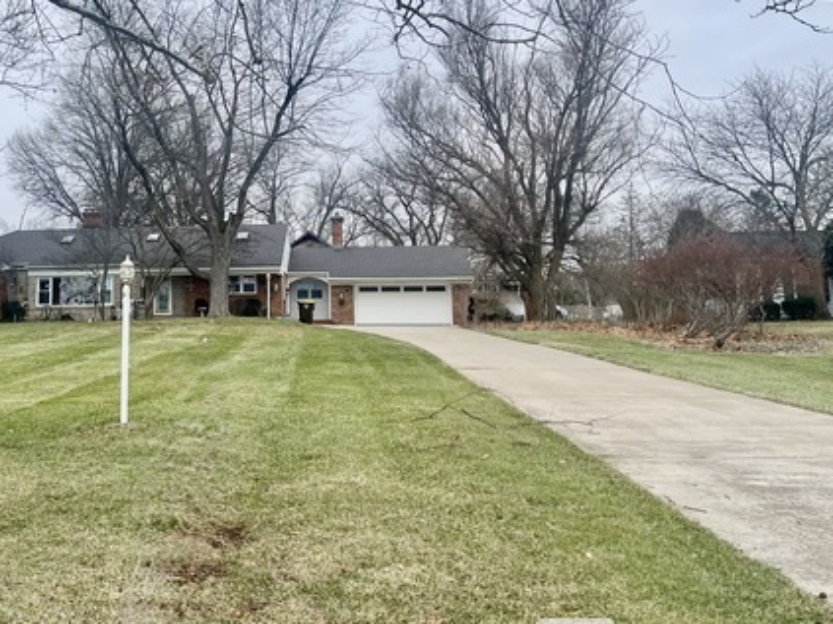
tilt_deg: +8.3
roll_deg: -0.7
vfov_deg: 34.8
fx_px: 986
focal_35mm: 41
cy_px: 205
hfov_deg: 44.1
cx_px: 198
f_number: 1.6
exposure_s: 1/935
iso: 50
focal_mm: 5.1
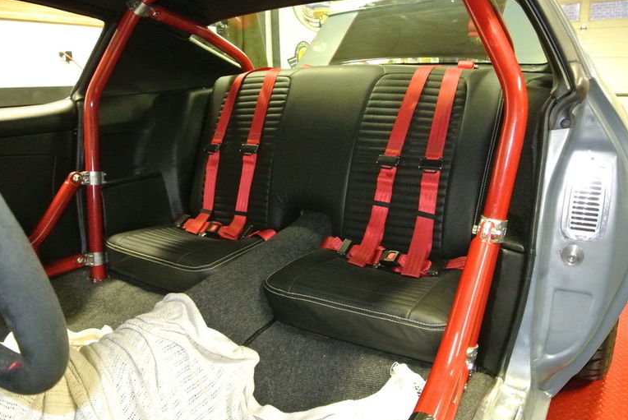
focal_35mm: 28
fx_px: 489
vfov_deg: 46.5
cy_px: 216
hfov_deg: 65.4
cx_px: 323
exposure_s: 1/60
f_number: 3.5
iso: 3200
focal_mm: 10
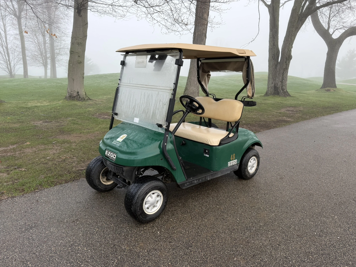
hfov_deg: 71.6
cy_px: 134
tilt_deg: -11.8
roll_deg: -1.0
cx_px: 178
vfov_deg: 56.8
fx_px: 247
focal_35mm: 24
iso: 80
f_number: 1.78
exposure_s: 1/211
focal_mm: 6.76
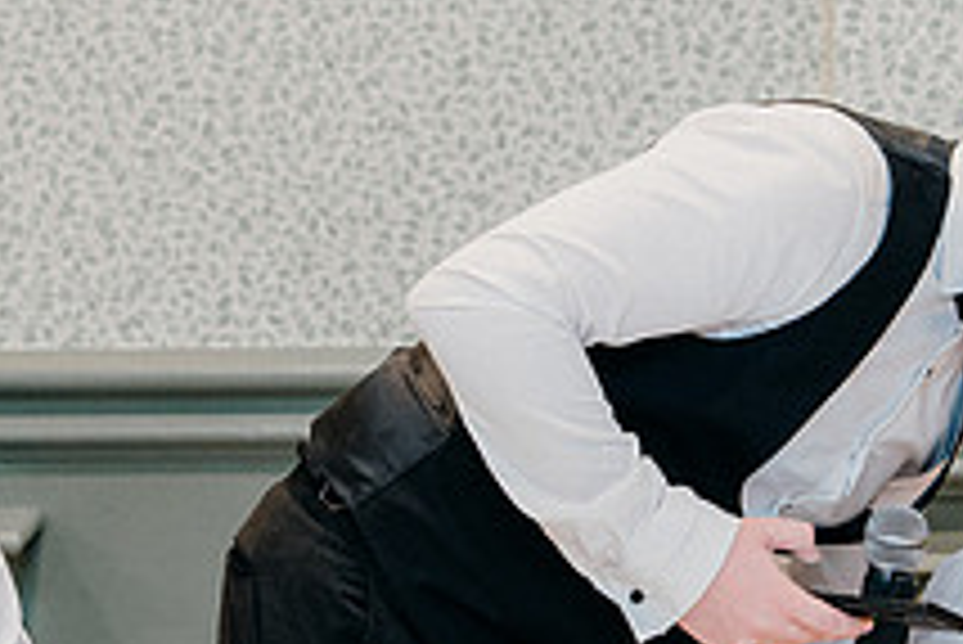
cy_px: 358
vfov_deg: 7.2
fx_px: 5086
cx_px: 644
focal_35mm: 190
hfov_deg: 10.8
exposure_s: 1/160
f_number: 3.5
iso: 2500
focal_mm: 70
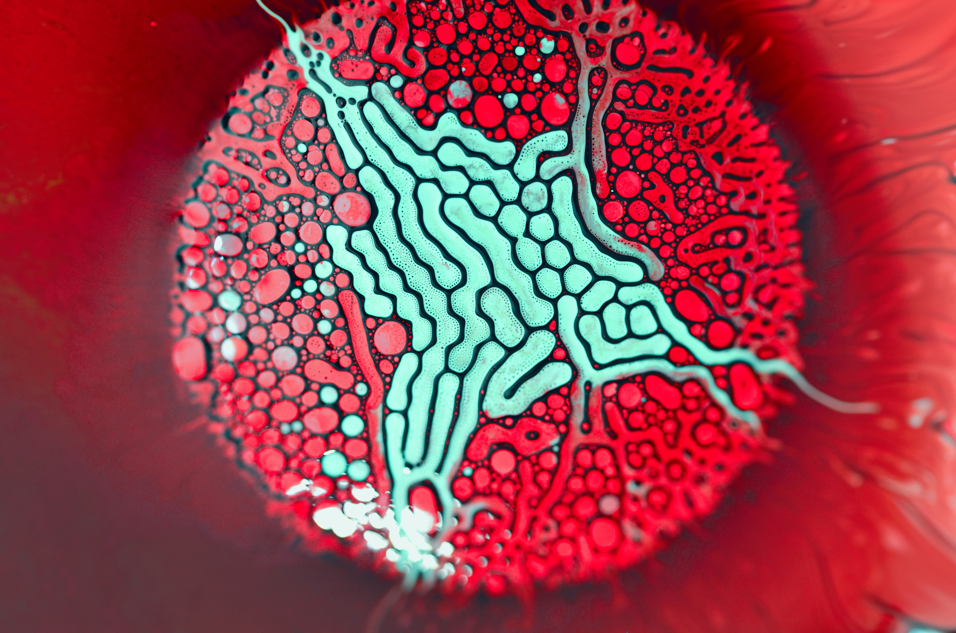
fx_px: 3577
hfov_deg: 15.2
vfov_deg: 10.1
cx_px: 478
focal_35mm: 135
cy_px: 316
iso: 400
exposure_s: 1/4
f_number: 5.3
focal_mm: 90
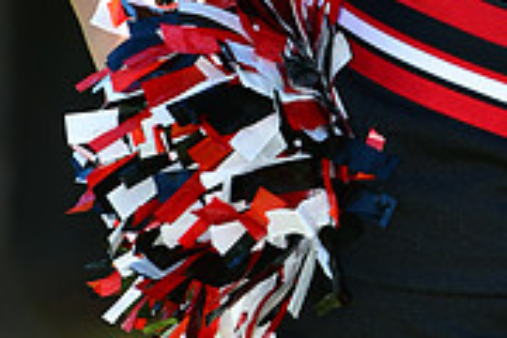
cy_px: -259
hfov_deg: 2.3
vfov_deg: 1.5
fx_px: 12612
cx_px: 517
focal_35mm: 896
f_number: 4.5
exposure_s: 1/640
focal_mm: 185
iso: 400
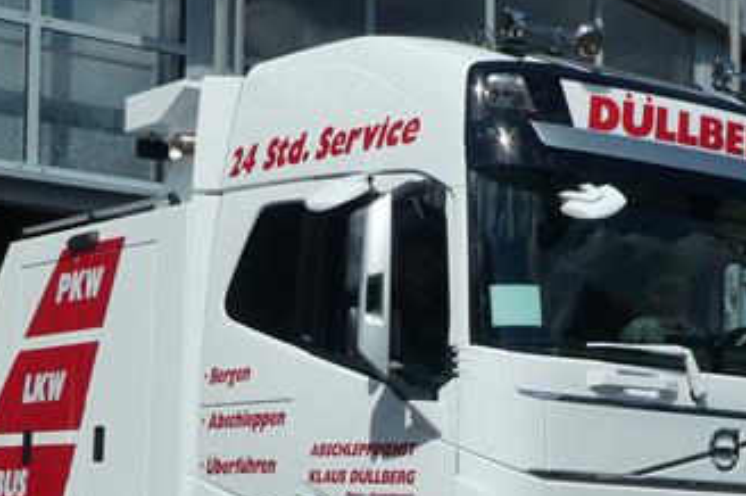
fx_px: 1946
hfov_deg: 21.6
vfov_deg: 14.3
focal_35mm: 94
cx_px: 478
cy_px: 464
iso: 80
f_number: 4.5
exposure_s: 1/1000
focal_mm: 6.7
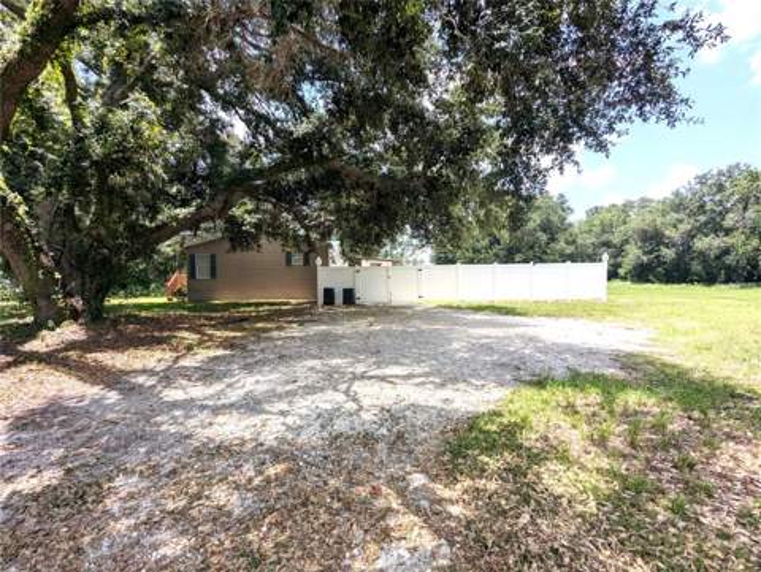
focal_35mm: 16
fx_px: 352
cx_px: 380
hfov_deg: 94.4
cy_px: 286
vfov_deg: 78.2
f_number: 2.2
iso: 51
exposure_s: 1/1408
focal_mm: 2.35
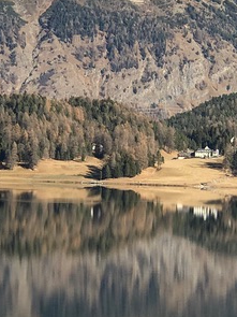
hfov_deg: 7.5
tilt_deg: +0.7
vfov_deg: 10.0
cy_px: 150
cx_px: 149
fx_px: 1809
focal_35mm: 198
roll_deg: -1.6
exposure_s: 1/791
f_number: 2.8
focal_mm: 6.6
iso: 20
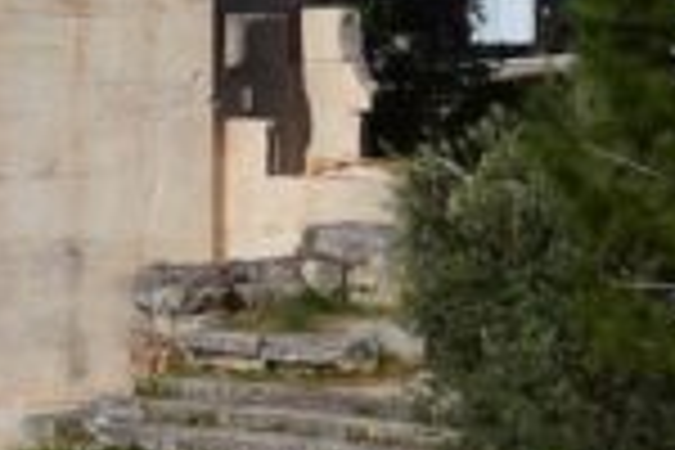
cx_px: -270
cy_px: 207
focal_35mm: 256
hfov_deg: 7.9
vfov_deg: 5.4
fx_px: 4800
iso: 320
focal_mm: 32
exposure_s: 1/500
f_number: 11
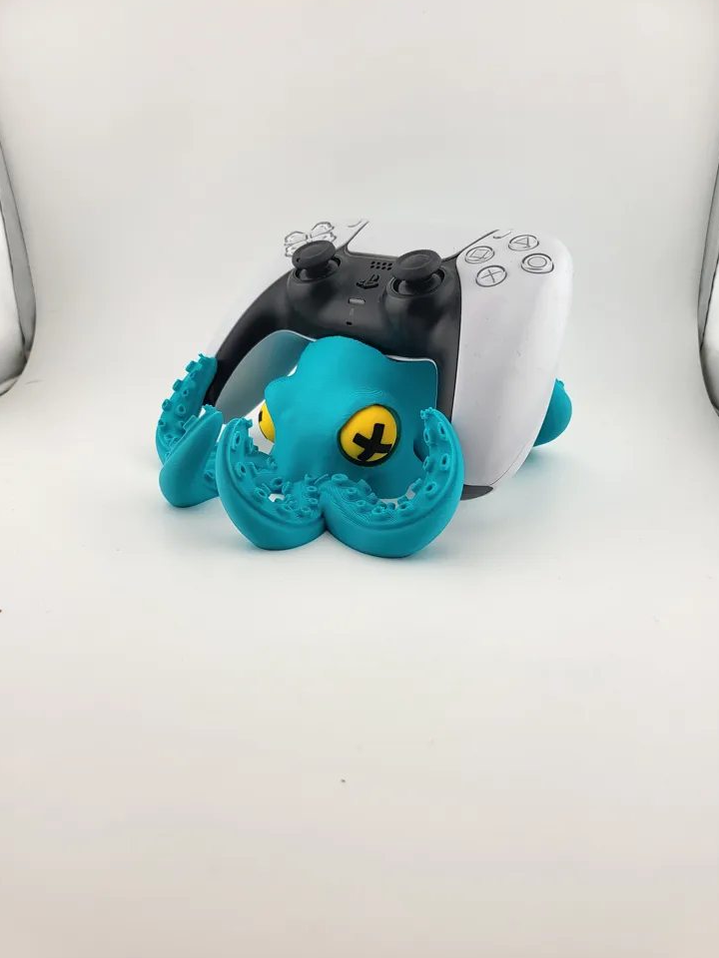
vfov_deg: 69.4
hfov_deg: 54.9
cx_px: 357
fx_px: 692
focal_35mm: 25
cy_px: 490
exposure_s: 1/909
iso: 40
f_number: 1.8
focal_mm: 5
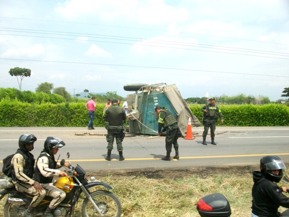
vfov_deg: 44.2
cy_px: 108
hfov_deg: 56.8
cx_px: 144
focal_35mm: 32
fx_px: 267
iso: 64
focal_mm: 5.7
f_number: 5.5
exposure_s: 1/320
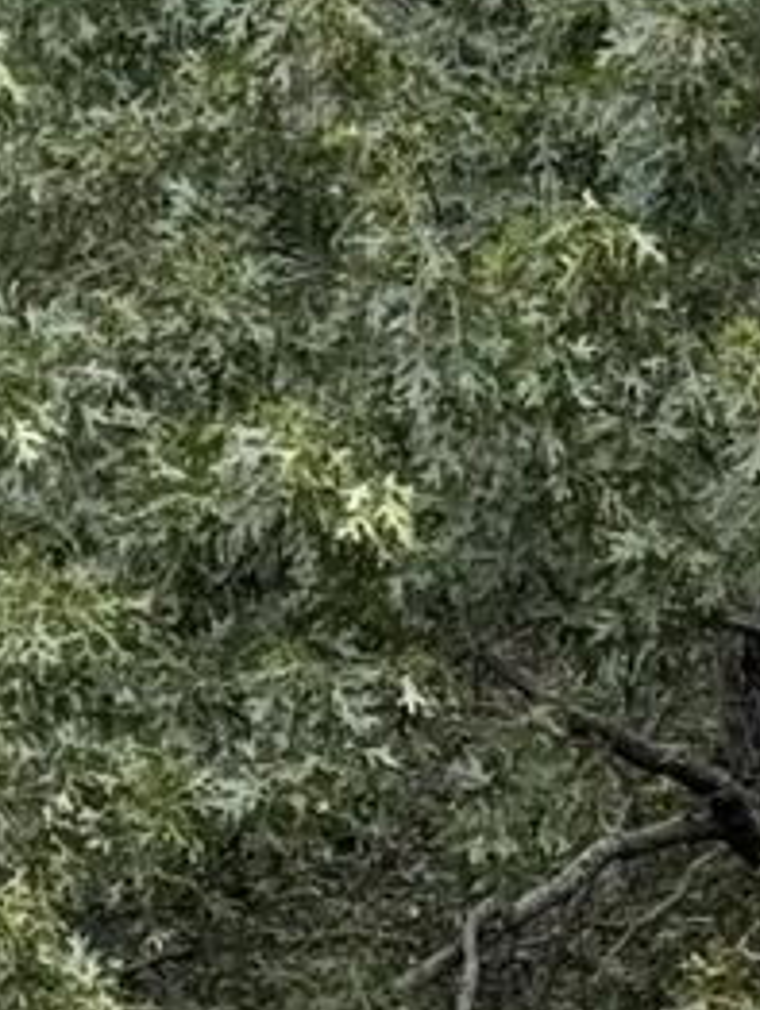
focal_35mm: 250
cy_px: 2022
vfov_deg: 7.6
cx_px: 1088
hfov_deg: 5.9
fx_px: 7307
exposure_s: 1/390
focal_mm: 6.76
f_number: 1.78
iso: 64
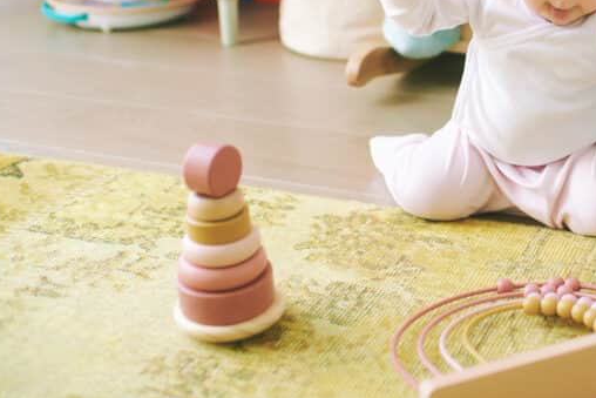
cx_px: 519
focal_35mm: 62
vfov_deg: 21.6
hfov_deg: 31.1
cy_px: 67
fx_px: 1027
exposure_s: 1/320
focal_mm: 35
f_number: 2.2
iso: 500
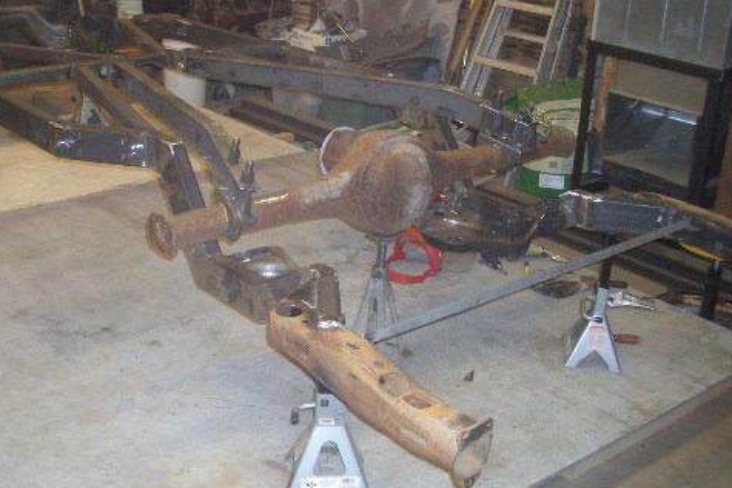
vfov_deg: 27.5
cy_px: 219
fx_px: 997
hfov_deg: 40.1
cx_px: 277
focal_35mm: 49
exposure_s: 1/60
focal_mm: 5.8
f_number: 2.6
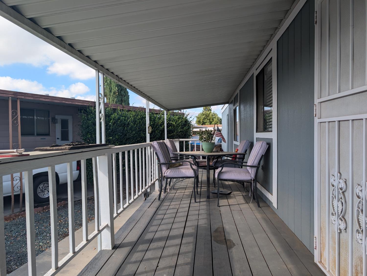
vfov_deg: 56.9
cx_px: 184
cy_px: 138
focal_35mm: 24
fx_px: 255
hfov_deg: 71.5
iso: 22
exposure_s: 1/613
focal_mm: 6.9
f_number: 1.68
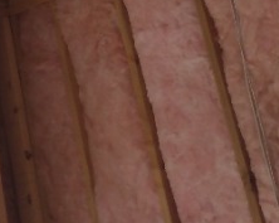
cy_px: -208
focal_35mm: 81
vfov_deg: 15.5
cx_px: -259
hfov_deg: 17.7
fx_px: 668
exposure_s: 1/797
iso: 100
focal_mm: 3.54
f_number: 2
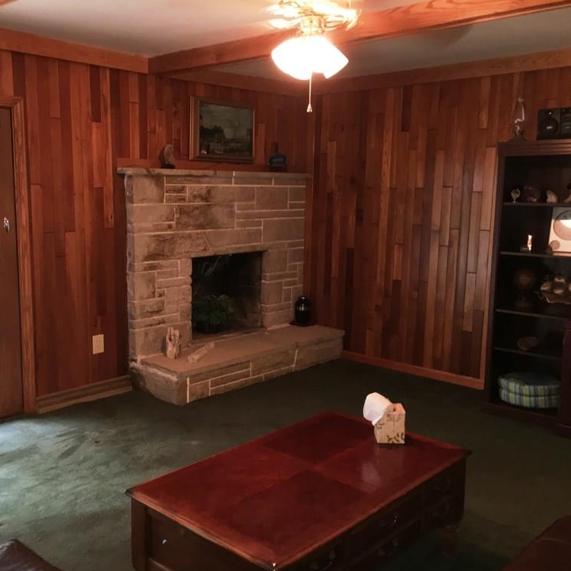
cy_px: 289
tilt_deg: -7.7
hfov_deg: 47.1
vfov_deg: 47.2
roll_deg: -1.0
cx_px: 246
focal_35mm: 35
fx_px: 653
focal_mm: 4.15
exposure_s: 1/16
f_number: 2.2
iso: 125
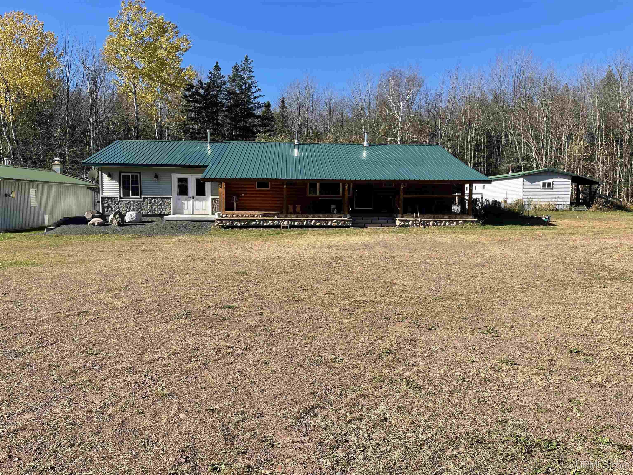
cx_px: 316
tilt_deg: -4.3
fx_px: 457
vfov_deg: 54.9
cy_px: 238
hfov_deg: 69.4
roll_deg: -0.6
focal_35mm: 25
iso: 32
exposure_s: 1/2049
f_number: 1.6
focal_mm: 5.1
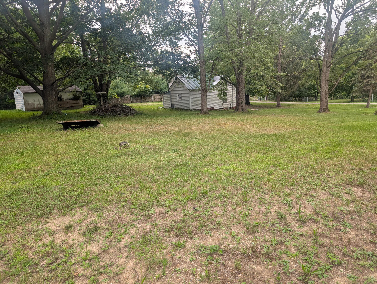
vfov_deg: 56.9
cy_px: 142
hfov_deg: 71.5
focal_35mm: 24
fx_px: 262
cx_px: 188
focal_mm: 6.9
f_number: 1.68
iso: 21
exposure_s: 1/141
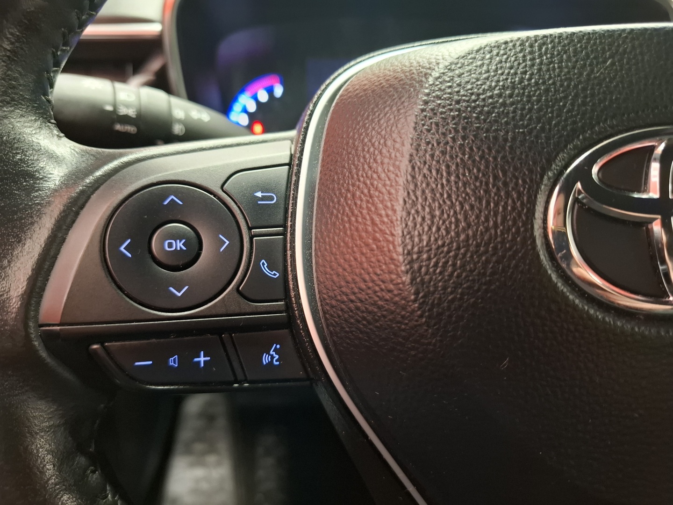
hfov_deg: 73.9
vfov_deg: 58.9
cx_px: 336
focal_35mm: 23
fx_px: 447
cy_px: 252
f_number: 1.8
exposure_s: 1/25
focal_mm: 5.54
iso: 640
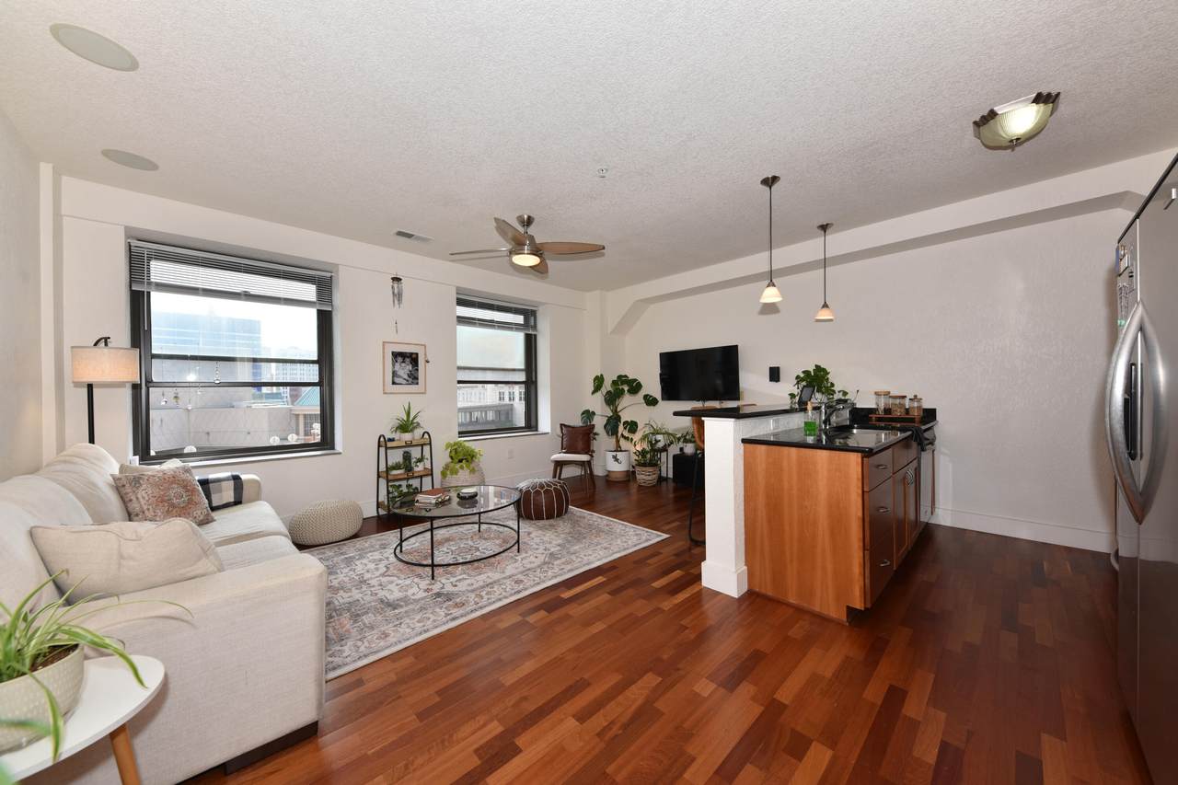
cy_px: 392
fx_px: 393
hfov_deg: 112.6
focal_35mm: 12
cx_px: 589
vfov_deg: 90.0
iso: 250
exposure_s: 1/125
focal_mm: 12
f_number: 8
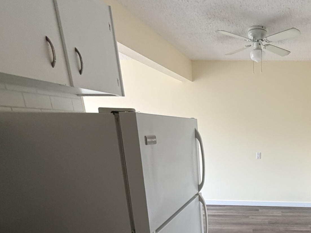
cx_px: 262
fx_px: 234
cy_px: 189
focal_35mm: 26
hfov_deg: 60.2
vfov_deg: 49.7
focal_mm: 2.22
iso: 250
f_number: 2.2
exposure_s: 1/121
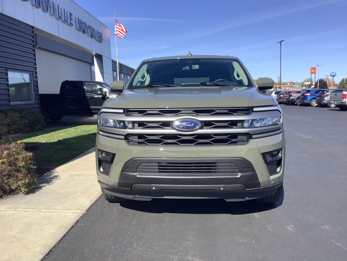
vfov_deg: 45.4
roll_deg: +1.8
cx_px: 174
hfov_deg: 58.4
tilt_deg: -7.6
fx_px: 311
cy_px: 130
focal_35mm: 31
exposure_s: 1/1101
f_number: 2.4
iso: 25
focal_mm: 3.3
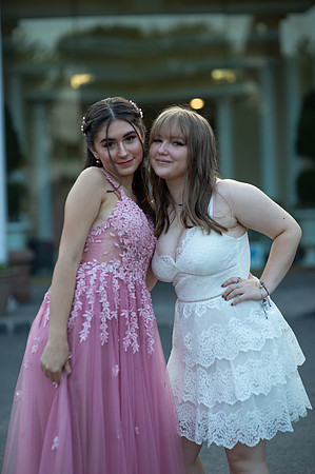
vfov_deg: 23.9
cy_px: 237
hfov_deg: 16.0
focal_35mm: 85
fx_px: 1118
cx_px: 158
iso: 250
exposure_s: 1/1000
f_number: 2
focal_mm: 85
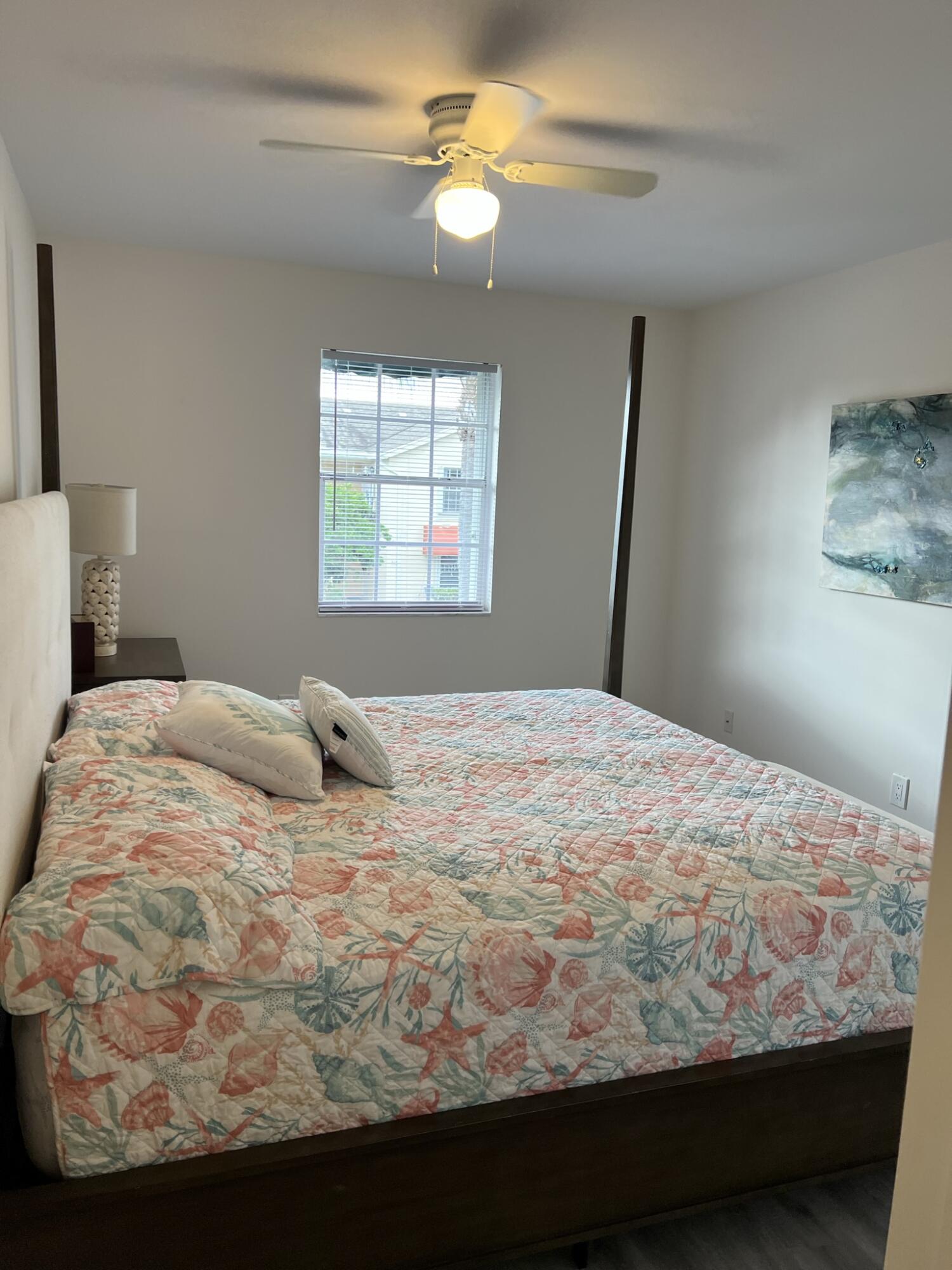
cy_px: 635
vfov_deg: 67.3
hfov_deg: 53.1
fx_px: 953
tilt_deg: -8.0
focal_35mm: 26
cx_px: 476
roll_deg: -2.3
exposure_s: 1/120
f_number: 1.5
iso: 80
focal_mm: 5.7
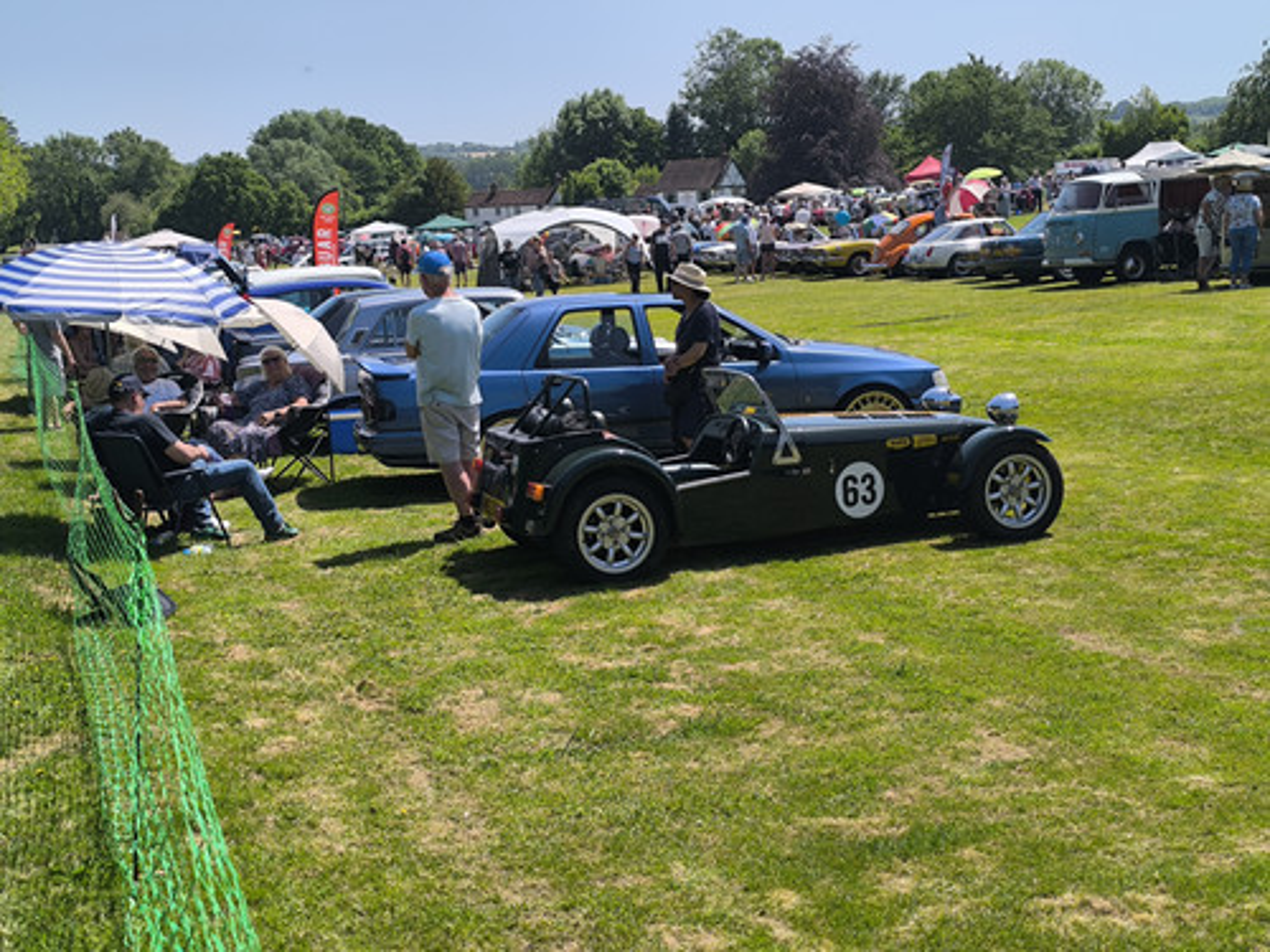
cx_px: 635
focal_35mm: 46
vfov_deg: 31.5
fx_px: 1688
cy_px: 476
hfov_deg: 41.2
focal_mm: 6.14
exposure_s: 1/1292
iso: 50
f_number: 1.65
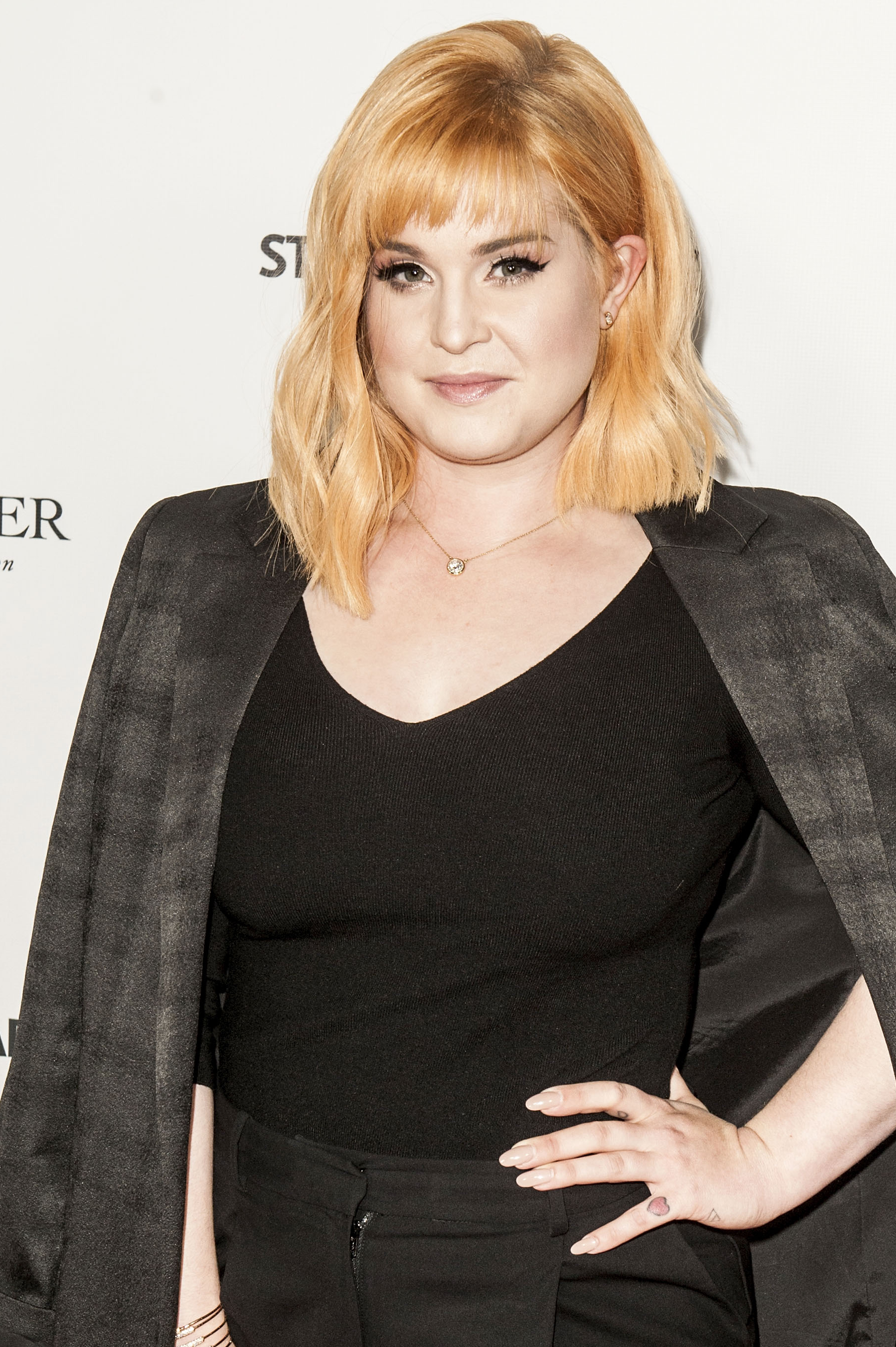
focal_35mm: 62
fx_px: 2318
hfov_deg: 21.9
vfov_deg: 32.4
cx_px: 487
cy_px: 670
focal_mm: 56
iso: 800
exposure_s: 1/160
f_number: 8
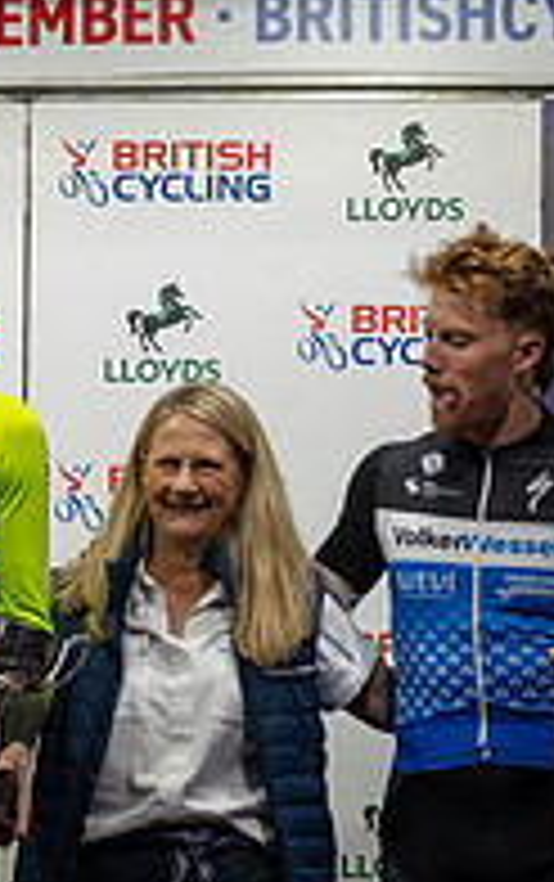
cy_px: 673
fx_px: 5082
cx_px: -203
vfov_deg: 9.9
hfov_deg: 6.2
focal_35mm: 211
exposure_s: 1/640
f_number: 2.8
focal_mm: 70
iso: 1250
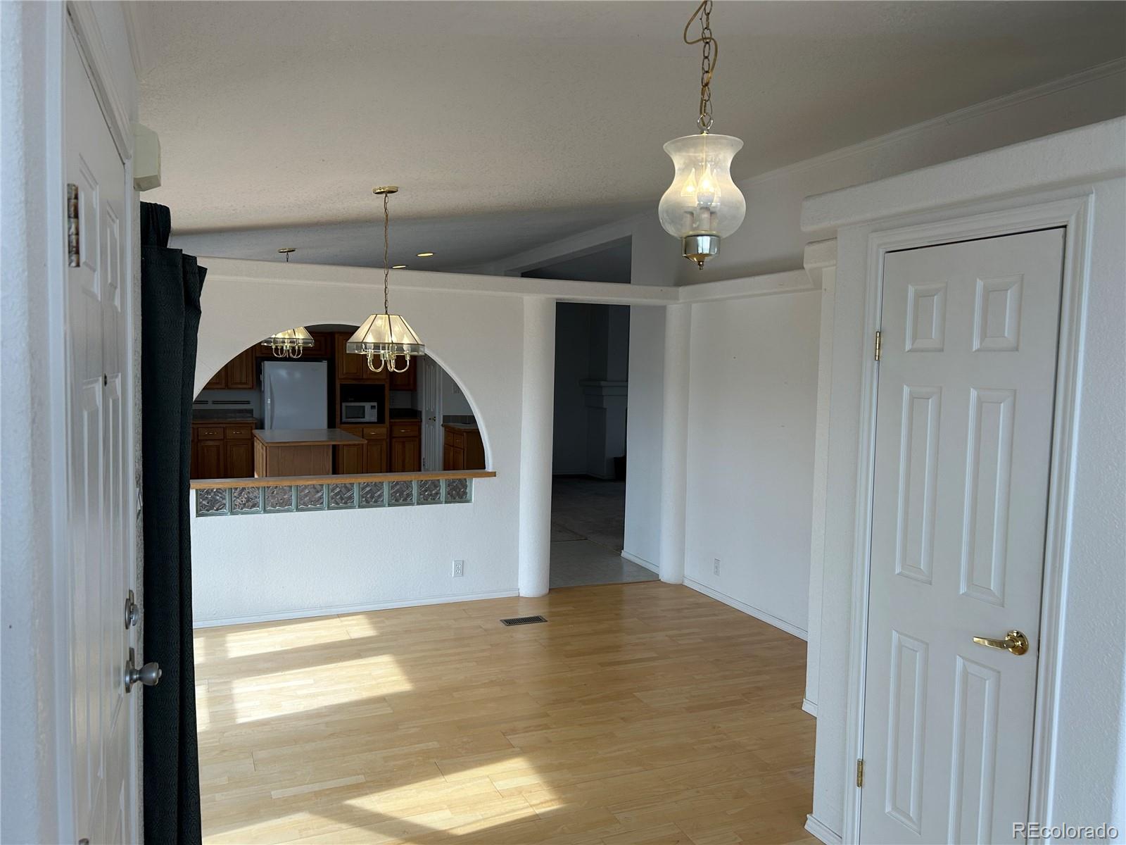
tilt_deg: -4.9
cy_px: 422
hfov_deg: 67.3
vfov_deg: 53.1
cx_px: 563
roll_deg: -1.0
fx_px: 846
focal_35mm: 26
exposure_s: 1/411
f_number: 1.5
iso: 50
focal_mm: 5.7
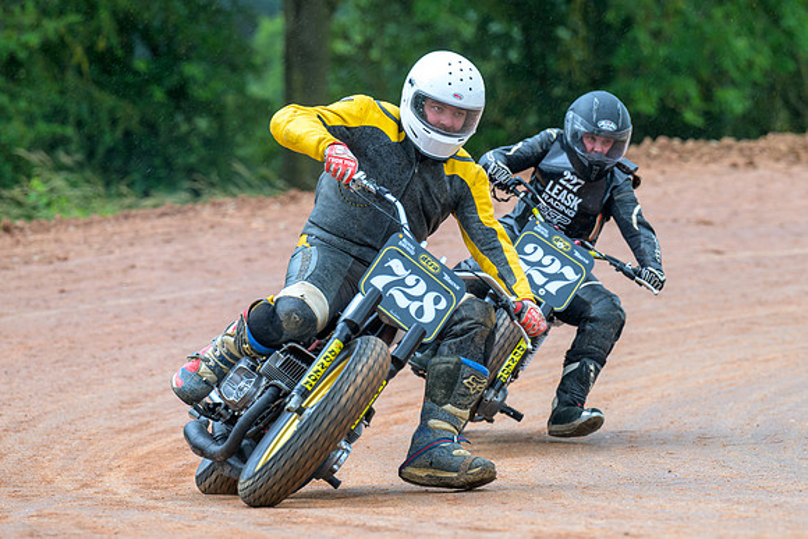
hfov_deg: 6.8
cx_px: 485
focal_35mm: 302
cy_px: 292
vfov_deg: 4.5
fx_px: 6788
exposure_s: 1/400
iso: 180
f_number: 4
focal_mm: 200
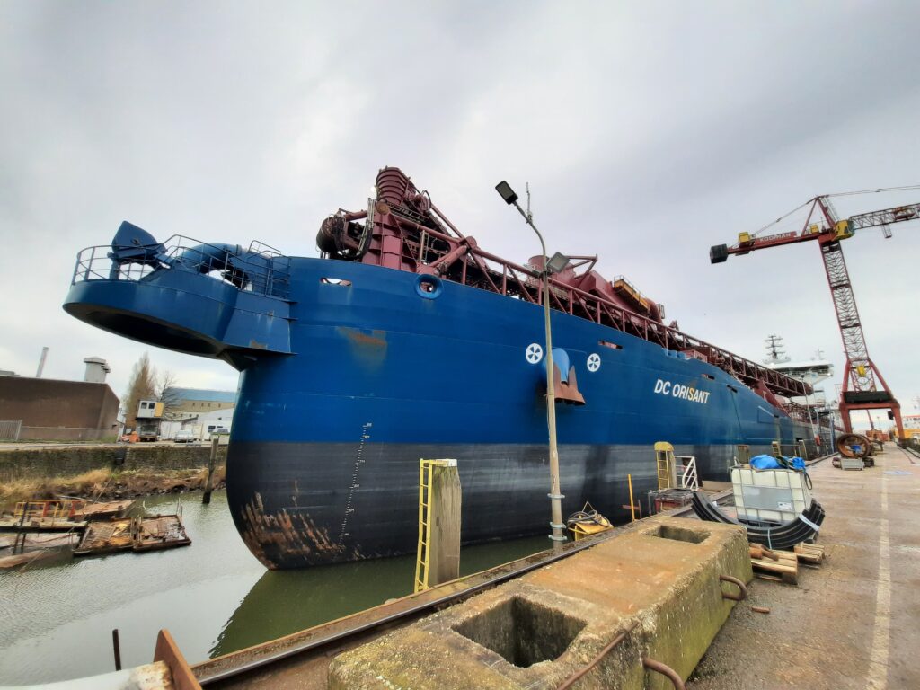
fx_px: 346
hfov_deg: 106.2
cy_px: 345
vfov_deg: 89.9
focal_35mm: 13
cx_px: 460
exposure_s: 1/528
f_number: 2.2
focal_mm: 1.74
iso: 40
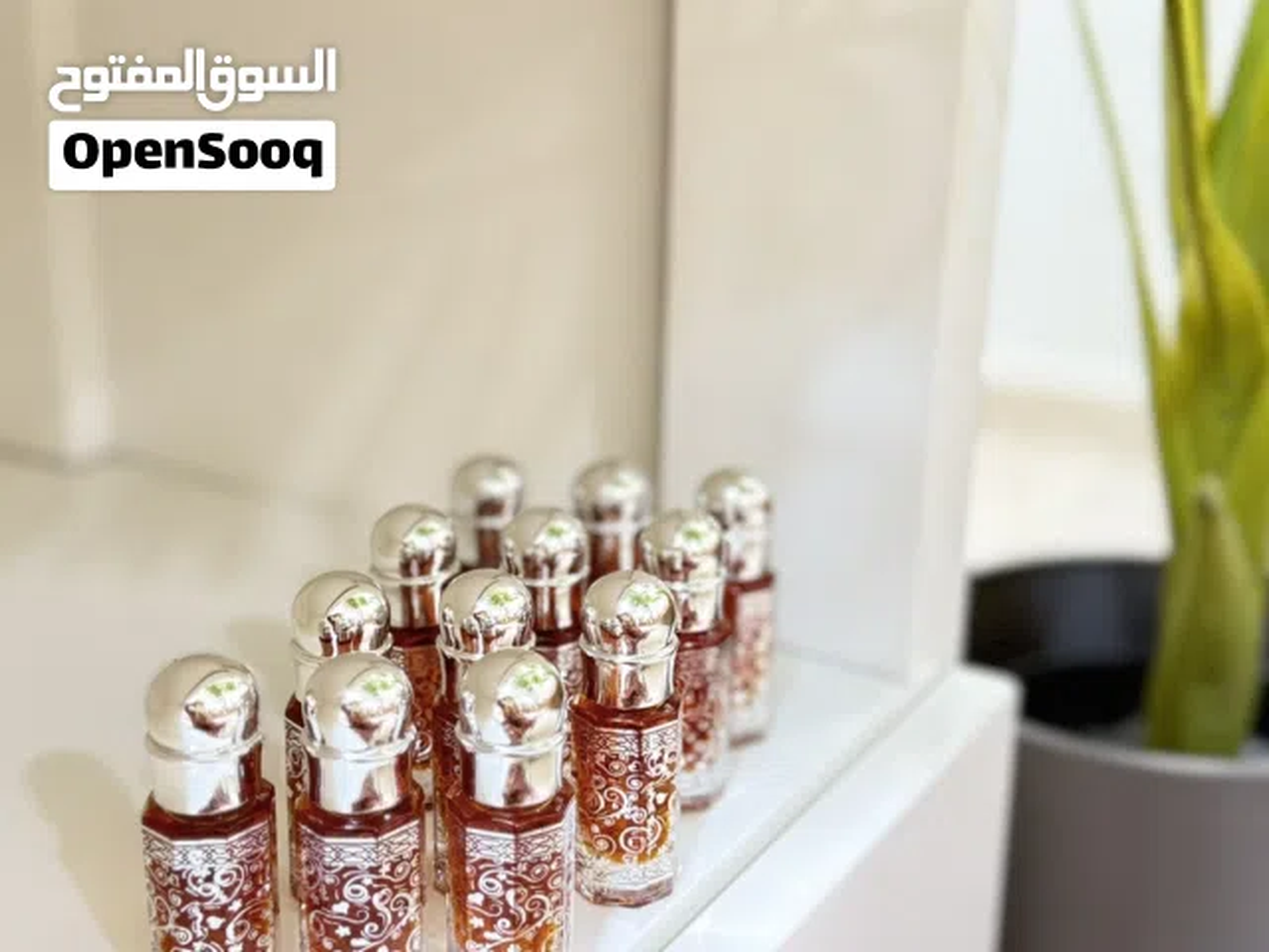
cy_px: 476
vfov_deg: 56.8
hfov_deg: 71.6
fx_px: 880
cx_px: 634
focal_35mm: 24
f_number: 1.78
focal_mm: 6.76
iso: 800
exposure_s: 1/41
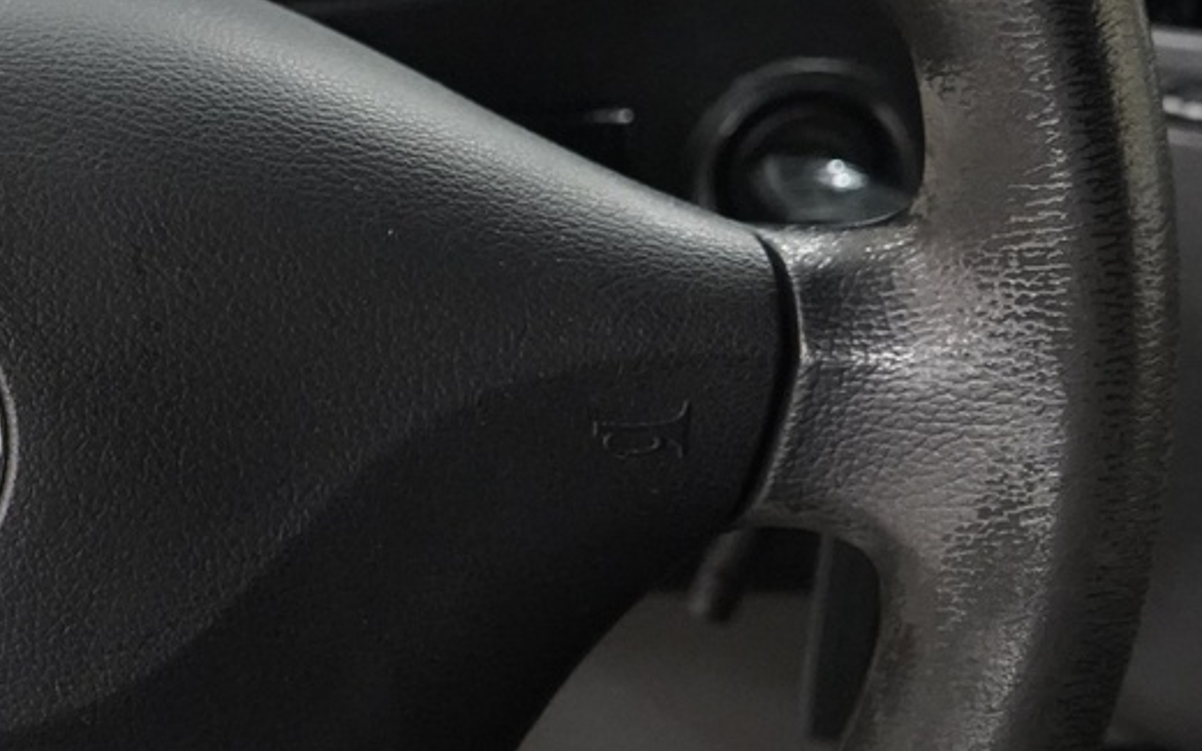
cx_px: -143
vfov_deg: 14.2
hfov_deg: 21.3
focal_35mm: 92
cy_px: 324
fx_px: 3014
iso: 10000
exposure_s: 1/40
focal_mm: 29
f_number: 5
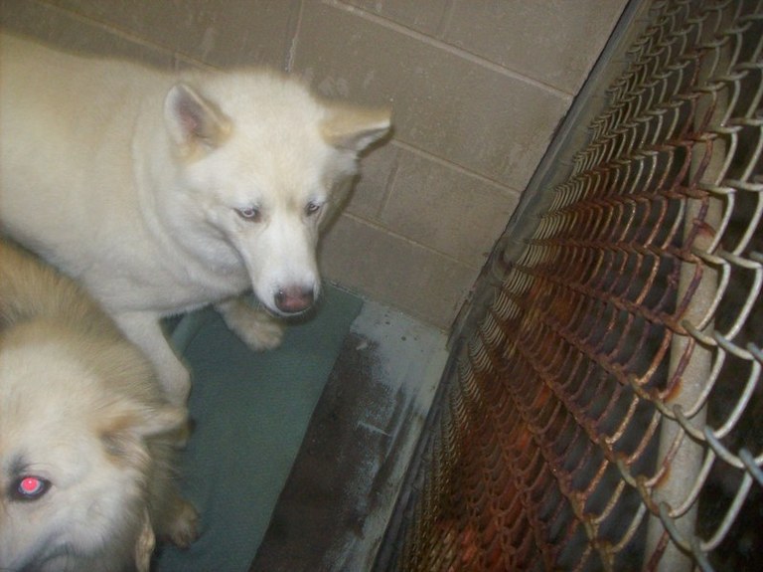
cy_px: 286
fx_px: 793
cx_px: 382
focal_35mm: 36
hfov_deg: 51.4
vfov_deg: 39.6
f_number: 2.7
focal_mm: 6
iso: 200
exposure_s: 1/64
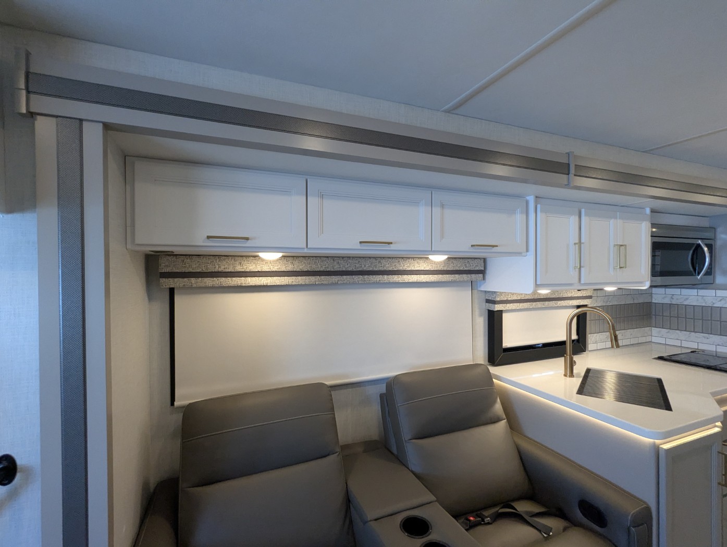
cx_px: 364
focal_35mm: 16
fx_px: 336
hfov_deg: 94.4
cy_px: 274
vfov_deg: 78.2
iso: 412
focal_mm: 2.35
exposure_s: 1/240
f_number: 2.2
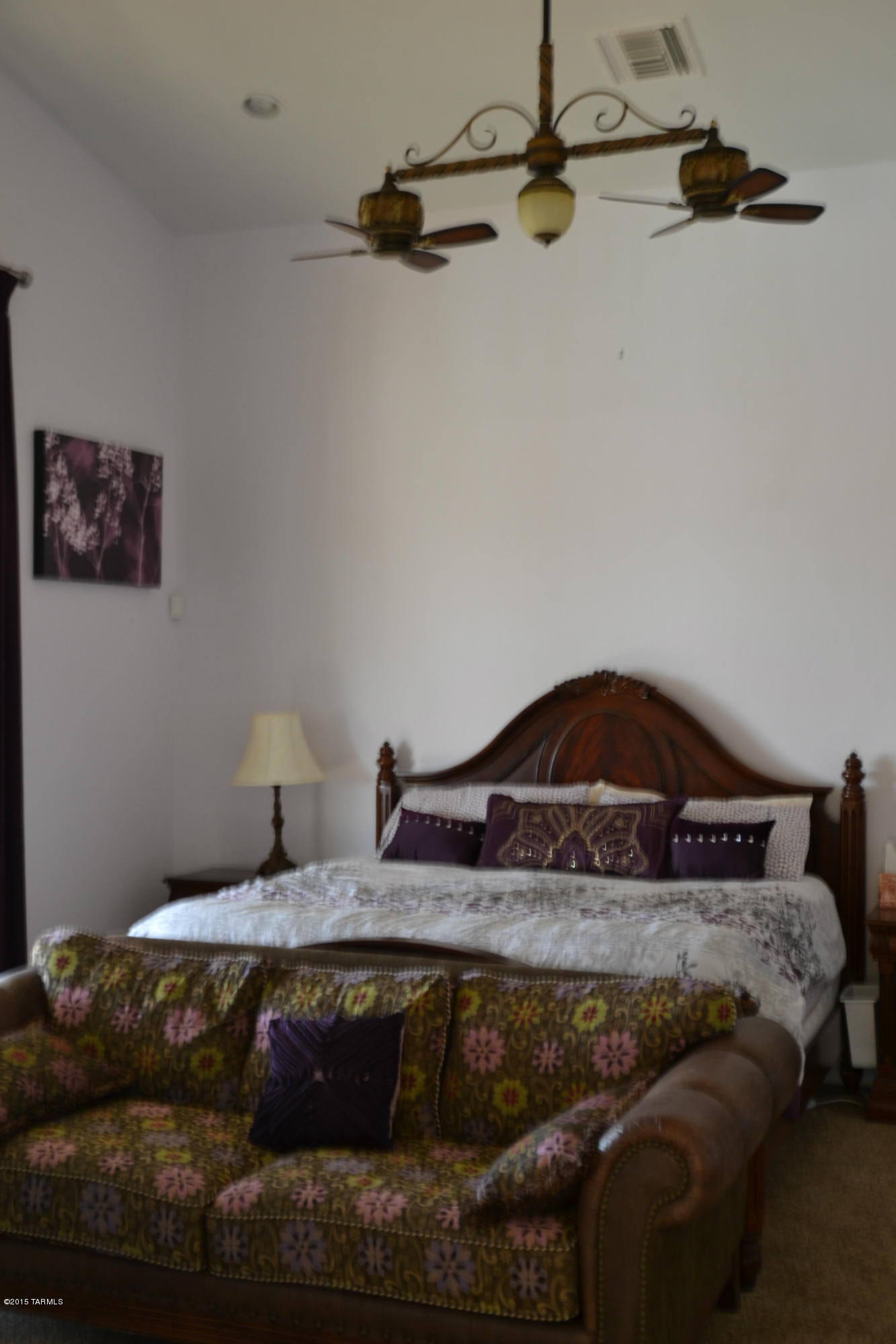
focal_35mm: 42
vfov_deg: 46.4
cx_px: 448
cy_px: 672
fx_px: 1568
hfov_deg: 31.9
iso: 400
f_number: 4
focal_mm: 28
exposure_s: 1/10
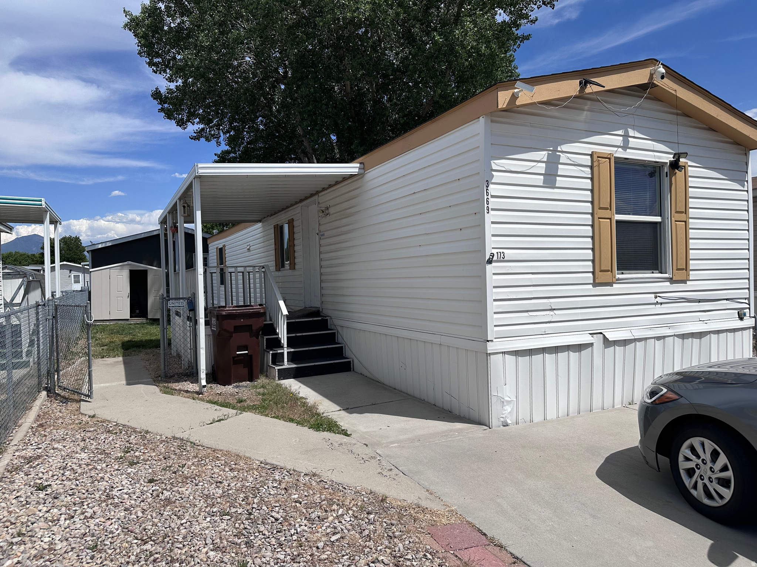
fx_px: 525
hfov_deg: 71.6
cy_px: 284
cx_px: 378
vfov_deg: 56.8
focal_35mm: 24
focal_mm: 6.86
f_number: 1.78
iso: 80
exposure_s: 1/10753
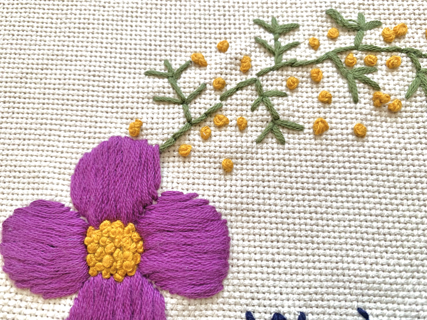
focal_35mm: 26
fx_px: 321
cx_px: 214
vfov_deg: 53.1
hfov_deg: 67.3
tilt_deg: -75.6
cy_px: 160
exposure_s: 1/74
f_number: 1.8
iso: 100
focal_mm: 4.25
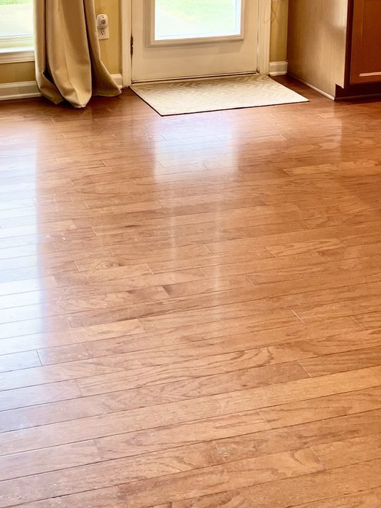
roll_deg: -0.3
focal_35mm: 56
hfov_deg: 25.3
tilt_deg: -7.4
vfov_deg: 31.1
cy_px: -32
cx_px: 35
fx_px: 822
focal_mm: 5.7
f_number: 1.5
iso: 64
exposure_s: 1/120
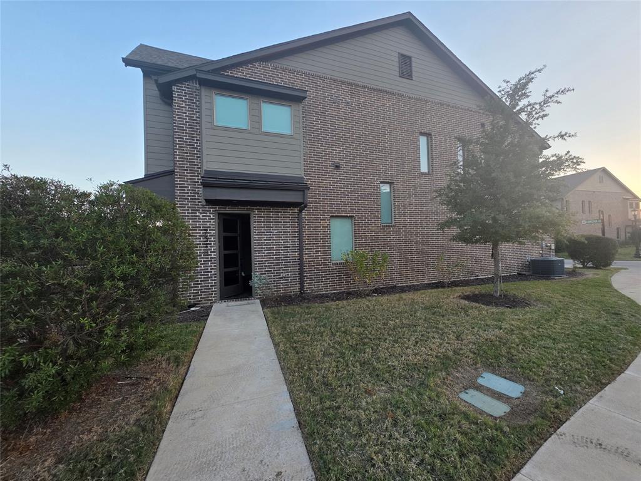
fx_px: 241
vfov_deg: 89.9
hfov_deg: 106.2
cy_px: 240
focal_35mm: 13
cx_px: 320
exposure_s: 1/359
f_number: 1.9
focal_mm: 2.2
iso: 160
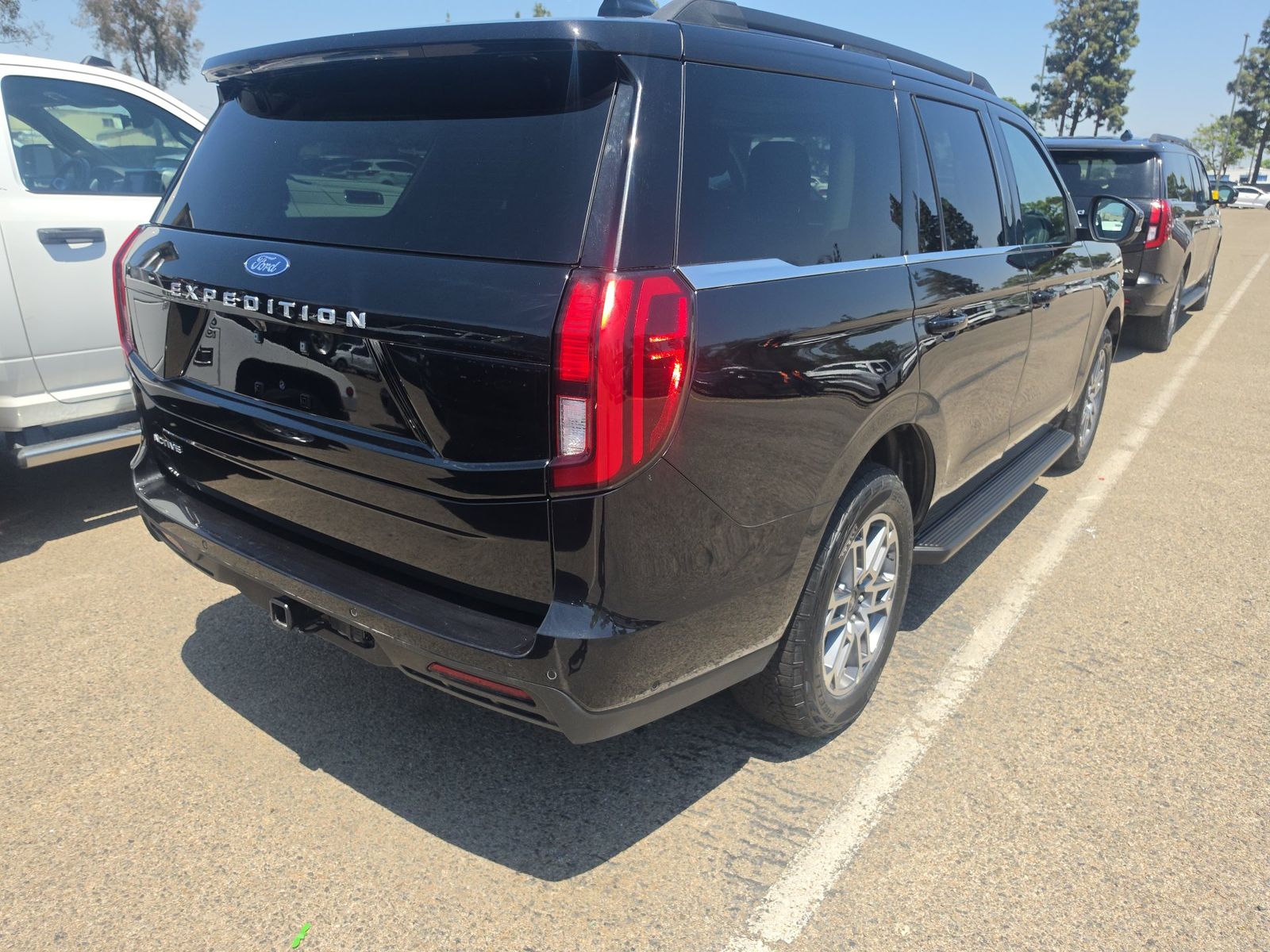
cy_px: 476
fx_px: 844
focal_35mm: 23
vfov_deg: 58.9
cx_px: 635
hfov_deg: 73.9
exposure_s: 1/4143
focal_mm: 6.5
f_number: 1.4
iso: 64
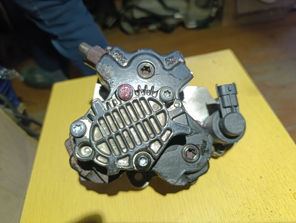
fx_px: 197
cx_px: 148
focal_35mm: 23
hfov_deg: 73.8
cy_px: 112
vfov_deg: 59.0
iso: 500
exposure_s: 1/100
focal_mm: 6.14
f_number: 1.6
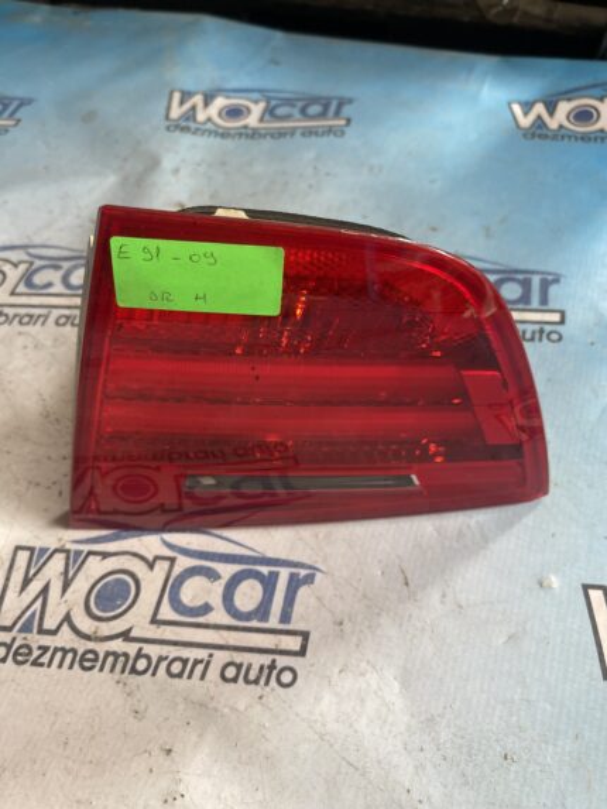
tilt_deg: -58.6
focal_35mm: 26
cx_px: 304
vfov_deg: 67.3
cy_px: 404
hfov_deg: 53.1
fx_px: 608
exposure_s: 1/60
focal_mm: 5.1
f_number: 1.6
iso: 160
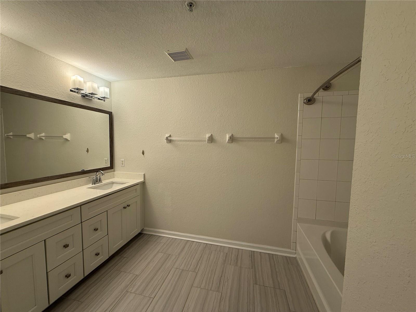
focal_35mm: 14
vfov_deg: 85.7
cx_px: 208
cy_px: 156
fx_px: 168
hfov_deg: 102.1
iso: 80
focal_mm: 2.22
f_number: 2.2
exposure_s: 1/120
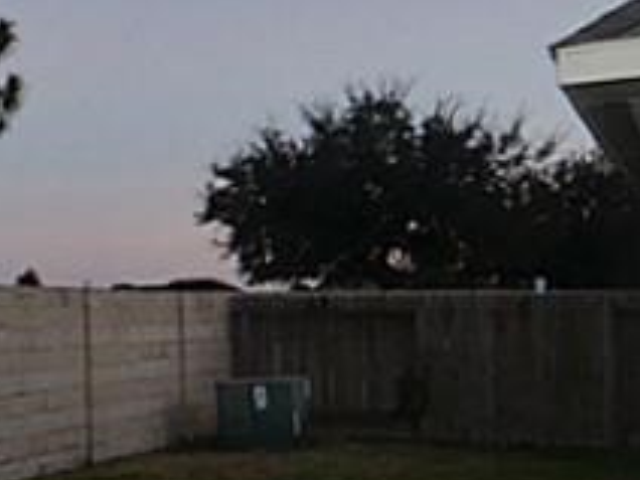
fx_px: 1411
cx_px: -169
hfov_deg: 23.0
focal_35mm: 76
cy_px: 341
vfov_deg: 19.2
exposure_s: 1/30
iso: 640
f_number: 9
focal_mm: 11
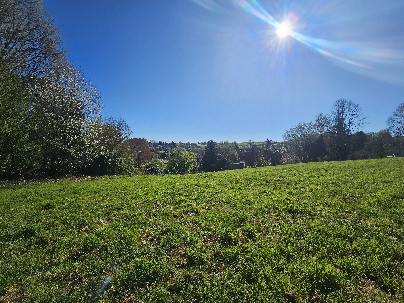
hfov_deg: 106.2
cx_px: 202
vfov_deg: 89.9
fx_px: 152
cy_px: 152
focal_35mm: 13
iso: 50
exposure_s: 1/4926
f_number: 2.2
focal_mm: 2.2
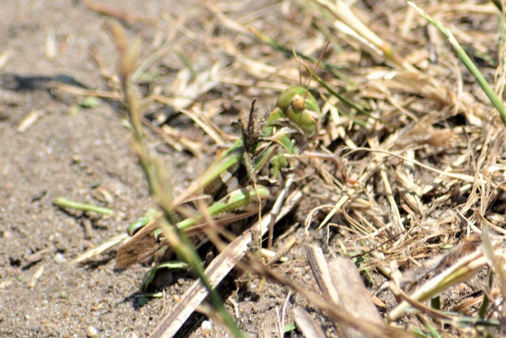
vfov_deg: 3.1
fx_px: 6327
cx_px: 253
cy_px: 169
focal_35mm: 450
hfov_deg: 4.6
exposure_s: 1/200
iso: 100
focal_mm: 300
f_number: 8
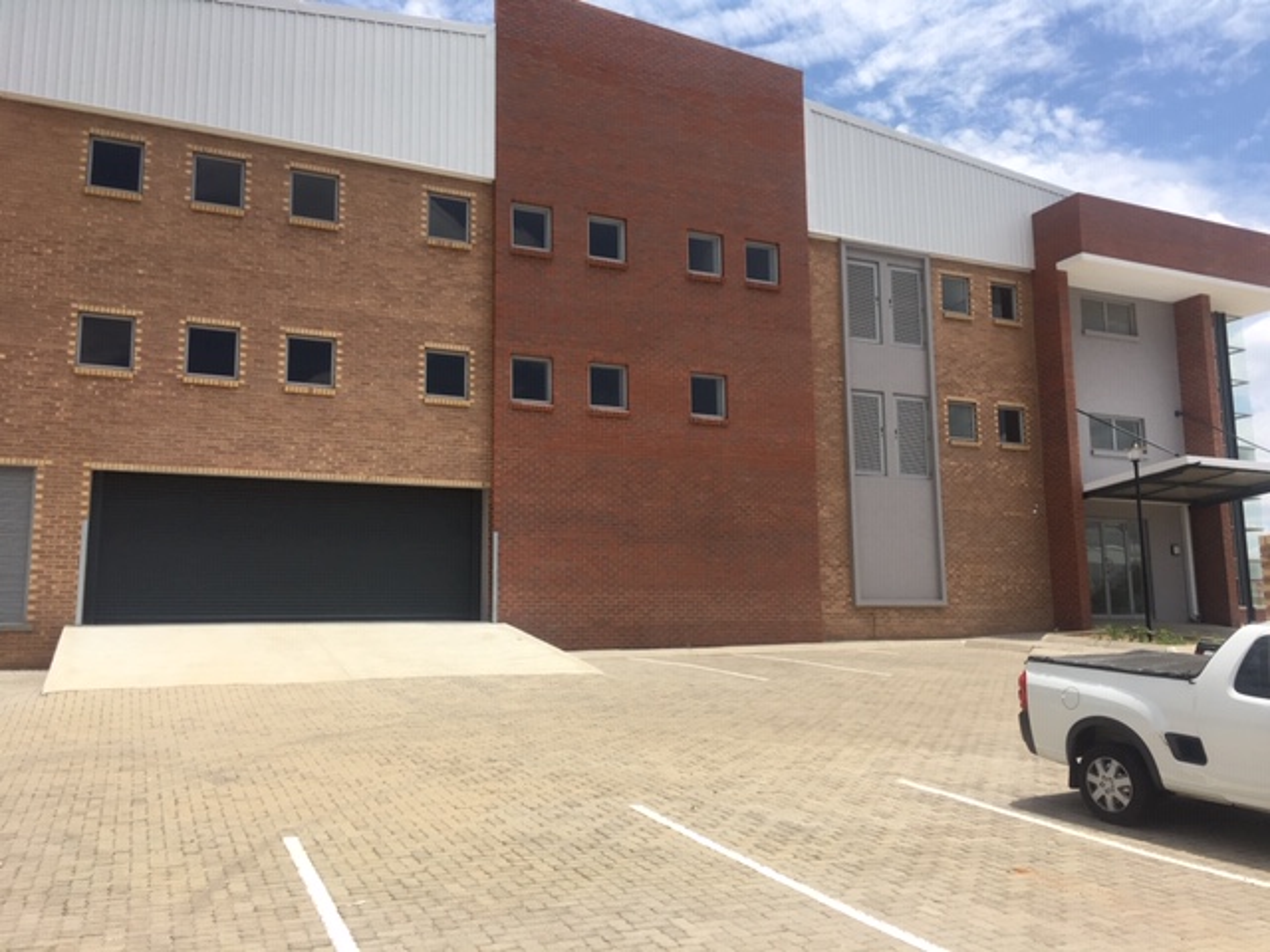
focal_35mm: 29
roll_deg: +1.2
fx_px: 1064
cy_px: 476
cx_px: 635
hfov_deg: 61.7
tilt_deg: +7.4
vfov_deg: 48.2
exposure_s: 1/2024
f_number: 2.2
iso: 25
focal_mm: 4.15
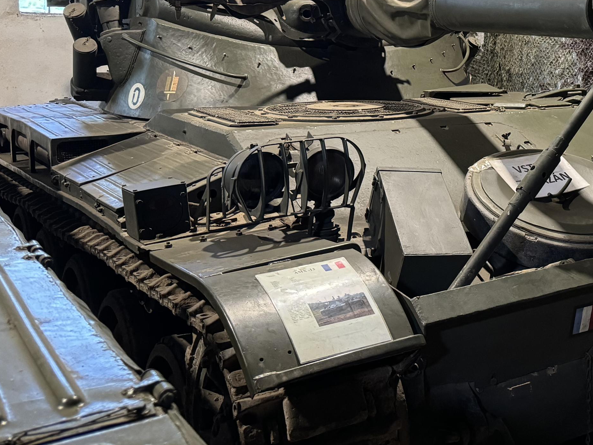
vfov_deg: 26.9
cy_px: 73
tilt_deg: -2.8
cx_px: 646
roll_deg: -0.3
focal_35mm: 53
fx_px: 908
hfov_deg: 32.1
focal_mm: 6.76
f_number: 1.78
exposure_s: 1/50
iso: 400
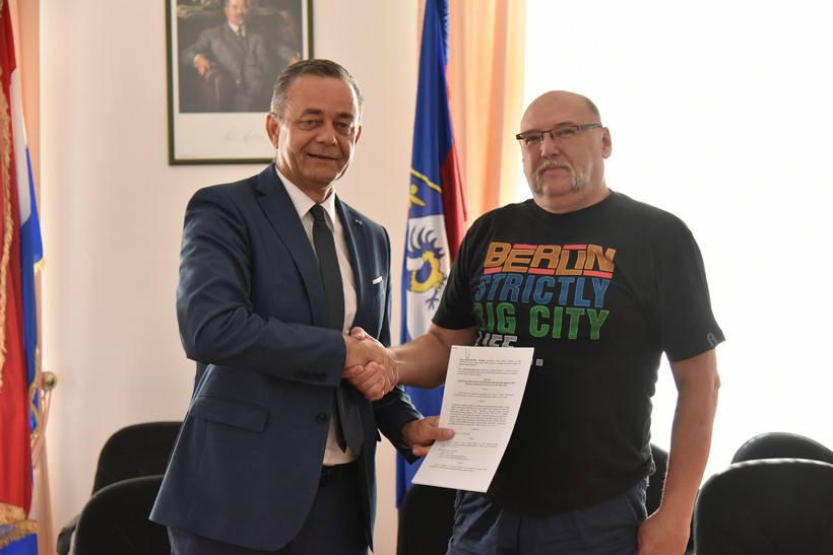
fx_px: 1273
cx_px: 416
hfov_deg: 36.2
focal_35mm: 55
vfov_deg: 24.6
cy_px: 278
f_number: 4
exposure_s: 1/1000
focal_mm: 55
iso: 5000
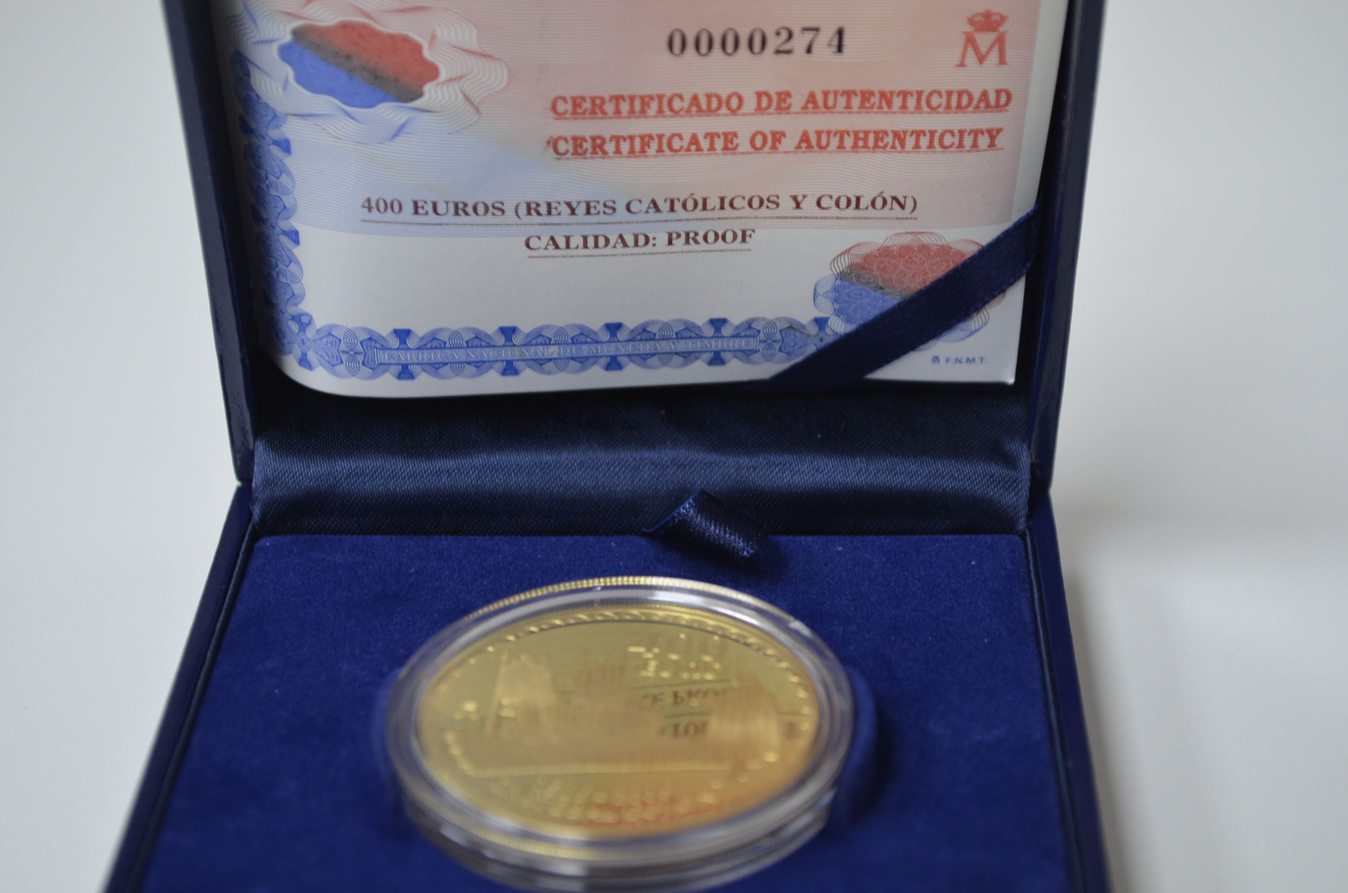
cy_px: 446
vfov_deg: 18.1
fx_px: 2803
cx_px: 674
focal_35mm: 75
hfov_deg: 27.0
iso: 720
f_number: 5.6
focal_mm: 50
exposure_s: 1/60
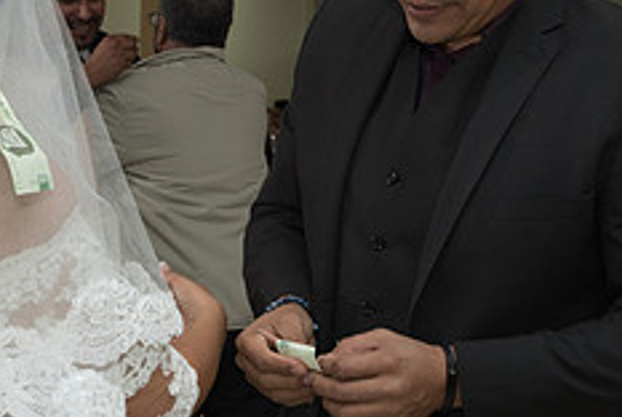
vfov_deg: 15.7
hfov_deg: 23.2
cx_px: 200
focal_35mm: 87
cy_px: 100
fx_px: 1505
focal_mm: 35
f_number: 4
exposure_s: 1/100
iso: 1600
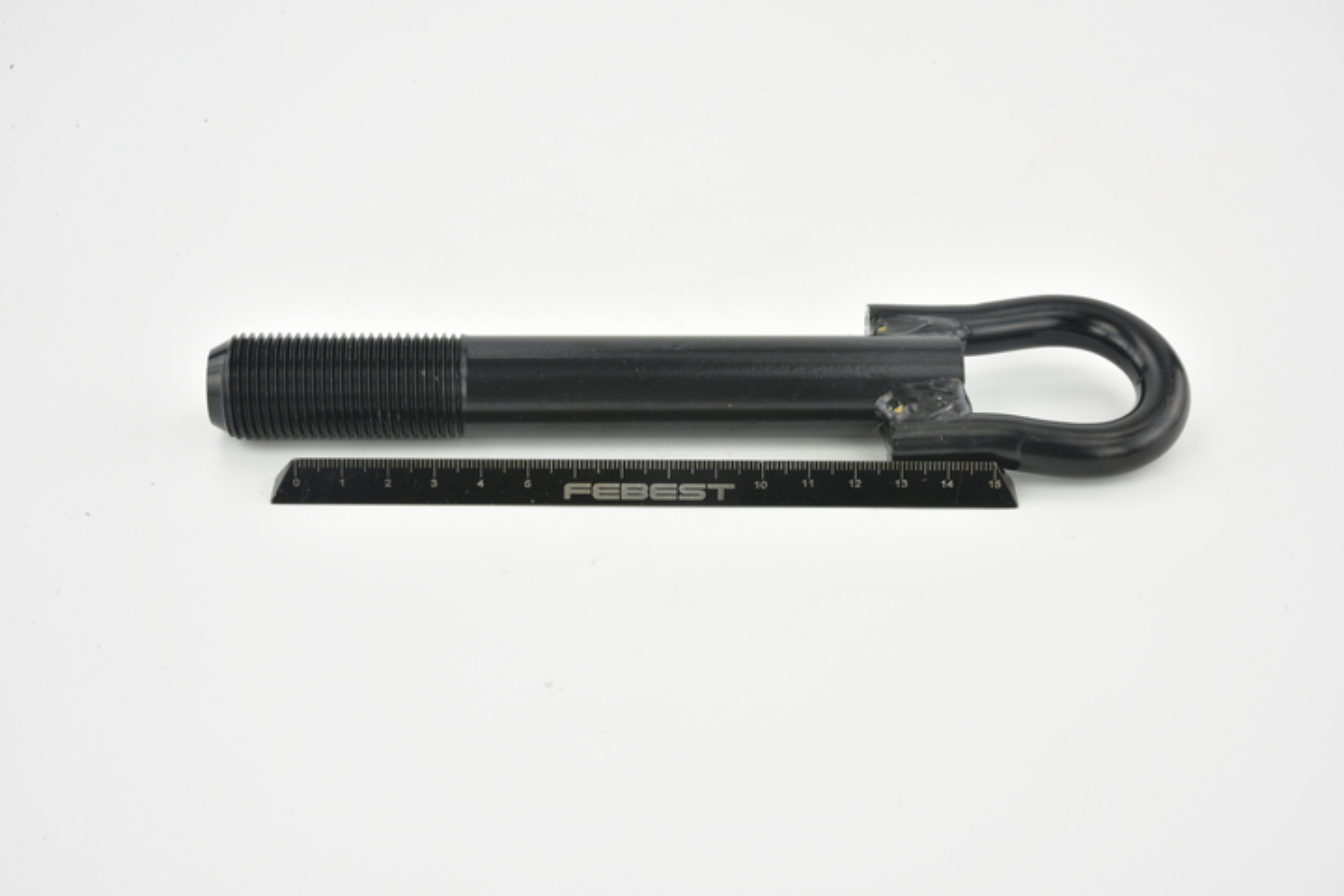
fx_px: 2240
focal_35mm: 60
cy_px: 448
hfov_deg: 33.4
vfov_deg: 22.6
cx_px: 672
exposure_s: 1/2.5
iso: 64
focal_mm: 60
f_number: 29
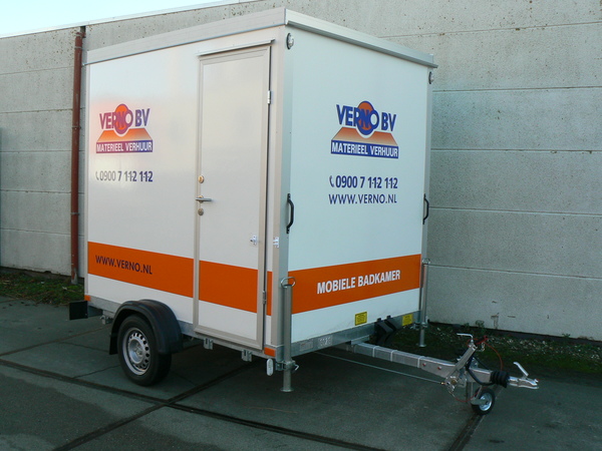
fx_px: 626
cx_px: 301
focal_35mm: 36
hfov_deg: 51.4
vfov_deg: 39.7
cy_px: 226
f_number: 5
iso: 100
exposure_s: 1/125
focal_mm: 6
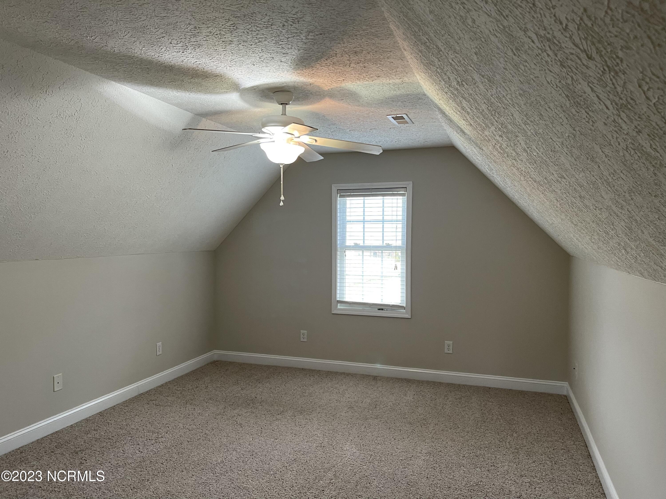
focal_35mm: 26
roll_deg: -0.6
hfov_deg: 67.3
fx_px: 500
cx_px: 333
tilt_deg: -2.9
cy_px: 250
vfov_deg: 53.1
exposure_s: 1/60
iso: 125
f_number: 1.6
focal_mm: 5.1
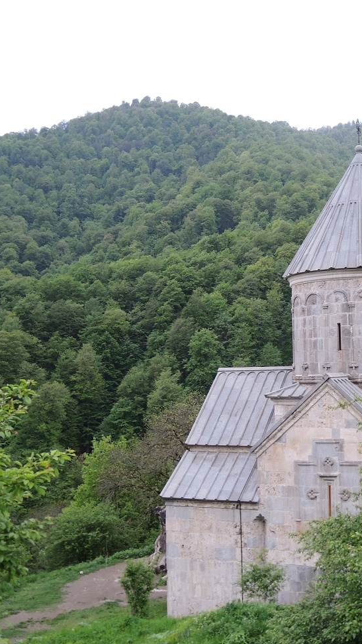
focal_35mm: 41
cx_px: 314
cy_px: 322
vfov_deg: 49.4
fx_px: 699
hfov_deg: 28.1
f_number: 2
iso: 400
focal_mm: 6
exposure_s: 1/20
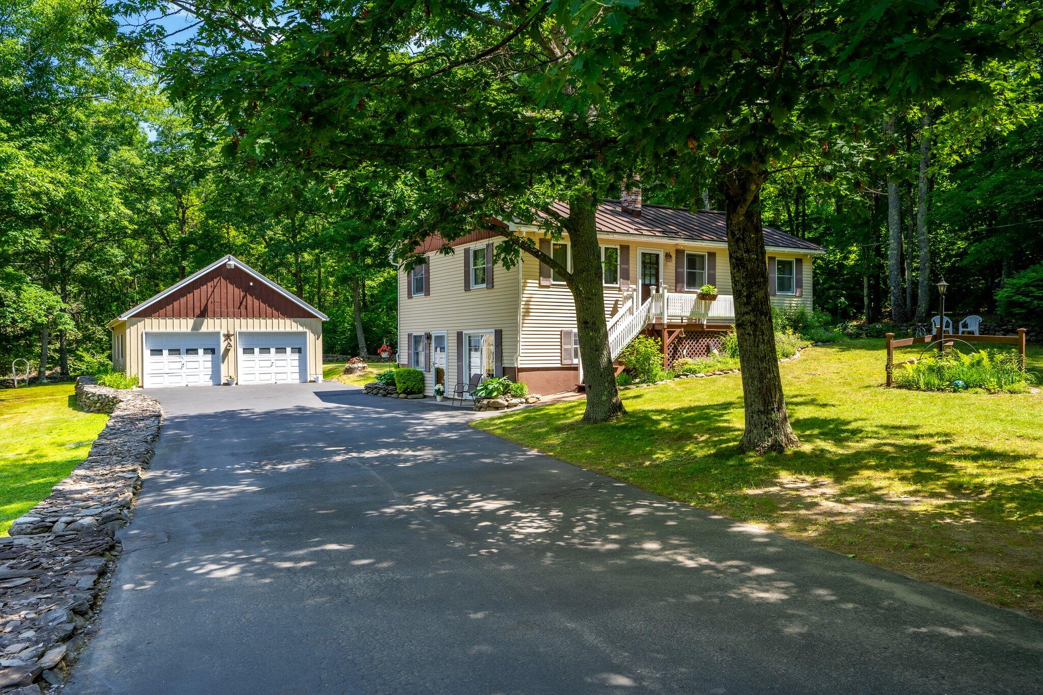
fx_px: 840
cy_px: 348
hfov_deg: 63.7
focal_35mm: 29
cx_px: 522
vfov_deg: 45.0
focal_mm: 29
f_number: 9
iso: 50
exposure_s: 1/40
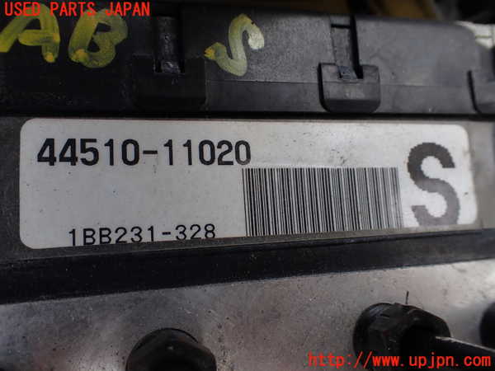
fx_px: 429
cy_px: 186
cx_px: 248
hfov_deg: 60.0
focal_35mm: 30
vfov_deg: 46.8
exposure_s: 1/250
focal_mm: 5.4
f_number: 3.2
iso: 100
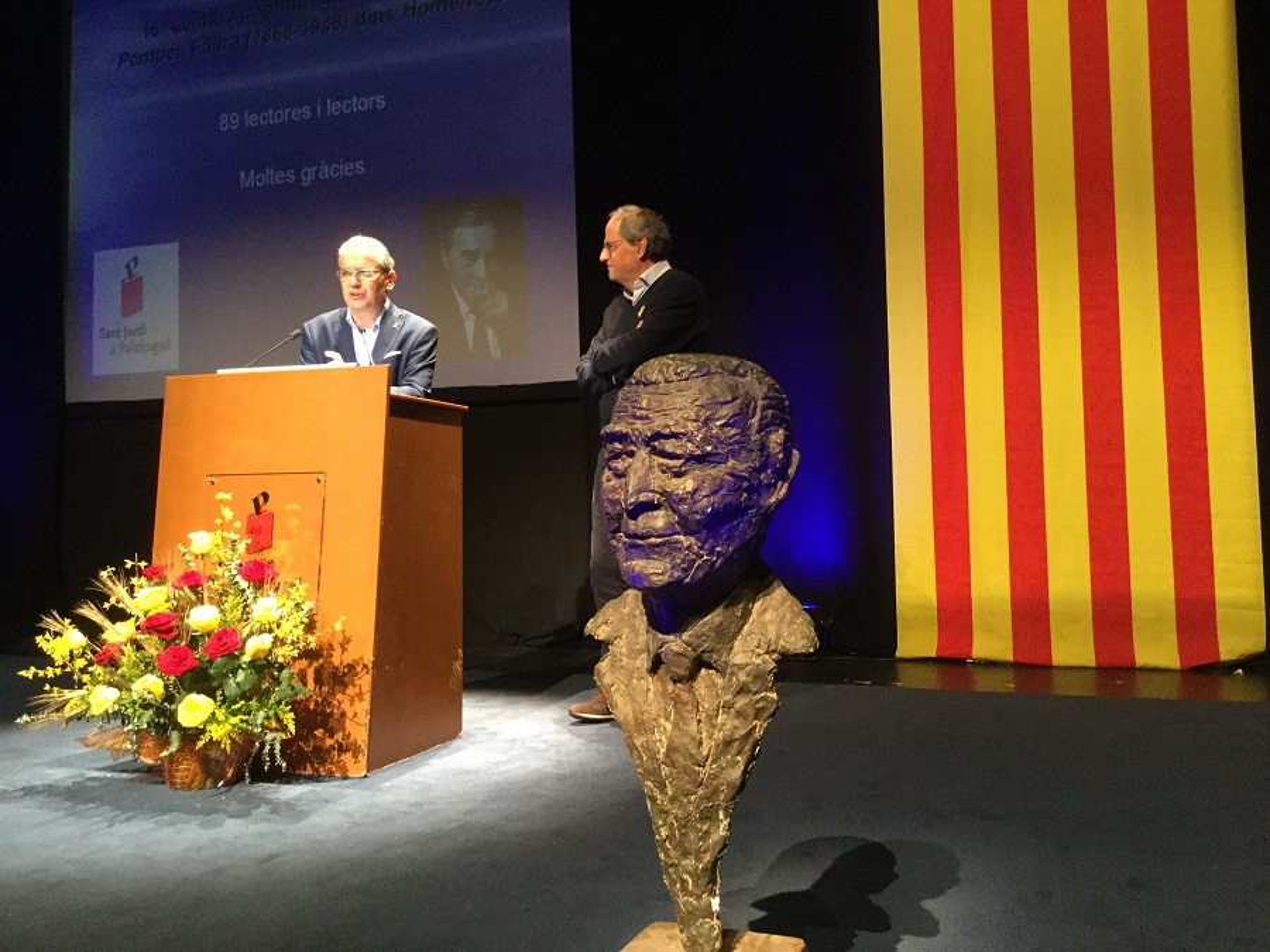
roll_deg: +0.0
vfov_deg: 45.4
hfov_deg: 58.4
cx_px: 635
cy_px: 476
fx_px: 1137
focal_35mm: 31
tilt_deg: +0.1
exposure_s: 1/25
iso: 200
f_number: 2.4
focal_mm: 3.3
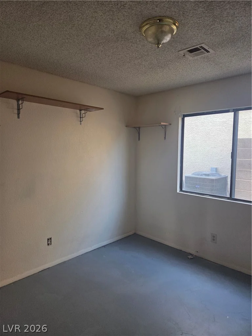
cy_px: 168
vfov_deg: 73.9
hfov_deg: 58.9
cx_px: 126
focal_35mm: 23
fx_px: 223
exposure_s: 1/180
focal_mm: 5.4
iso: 125
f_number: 1.8
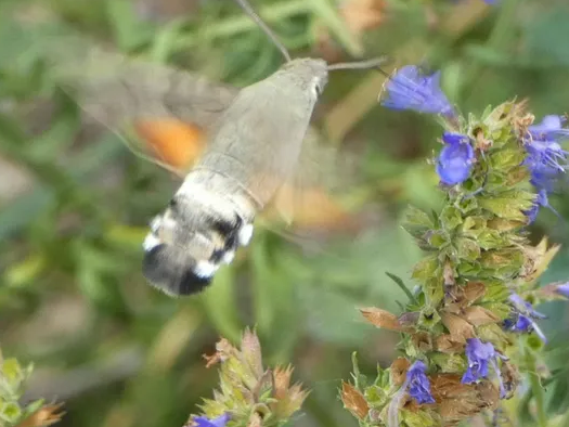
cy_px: 182
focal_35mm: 257
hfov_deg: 7.7
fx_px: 4225
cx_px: 268
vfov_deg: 5.8
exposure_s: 1/80
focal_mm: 37.8
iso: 250
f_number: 5.5
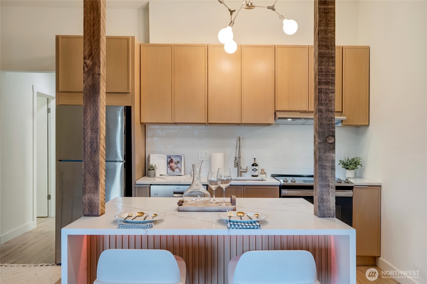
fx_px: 368
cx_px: 214
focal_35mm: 31
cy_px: 142
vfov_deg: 42.3
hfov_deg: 60.3
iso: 400
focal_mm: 31
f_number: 9
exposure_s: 1/200
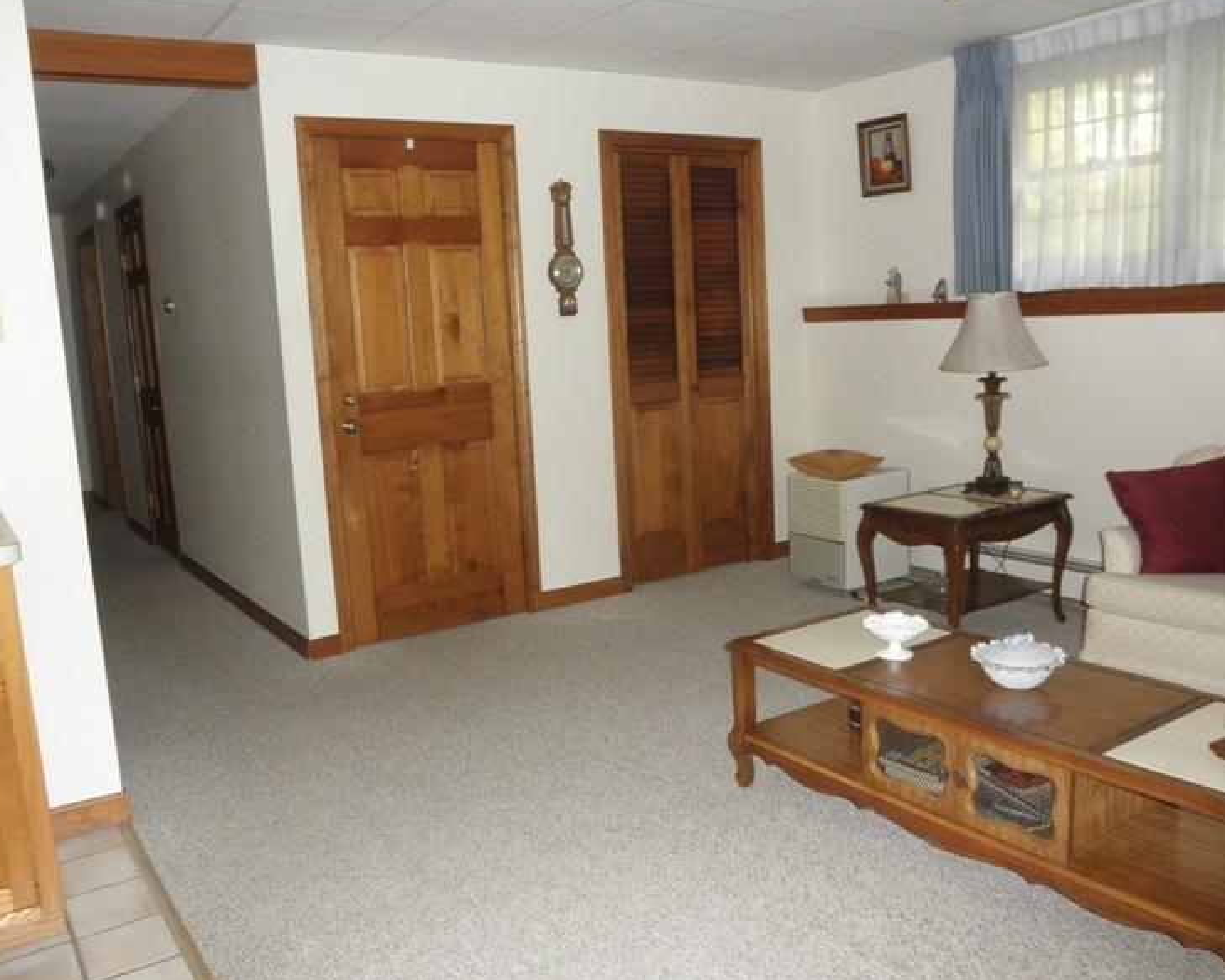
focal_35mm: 30
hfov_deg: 58.8
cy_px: 484
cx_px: 591
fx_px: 1088
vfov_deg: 48.5
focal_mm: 5
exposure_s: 1/30
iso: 320
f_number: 3
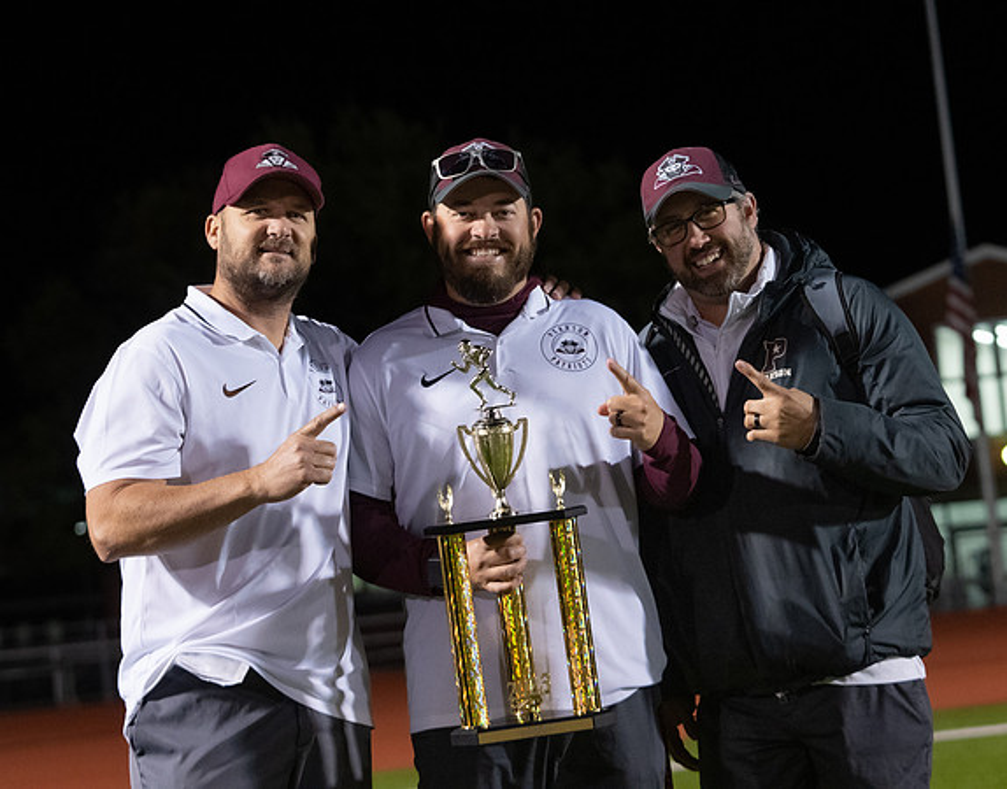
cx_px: 515
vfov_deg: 13.3
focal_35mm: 114
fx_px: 3373
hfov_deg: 17.0
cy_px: 211
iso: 4000
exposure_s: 1/320
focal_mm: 70
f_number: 3.5
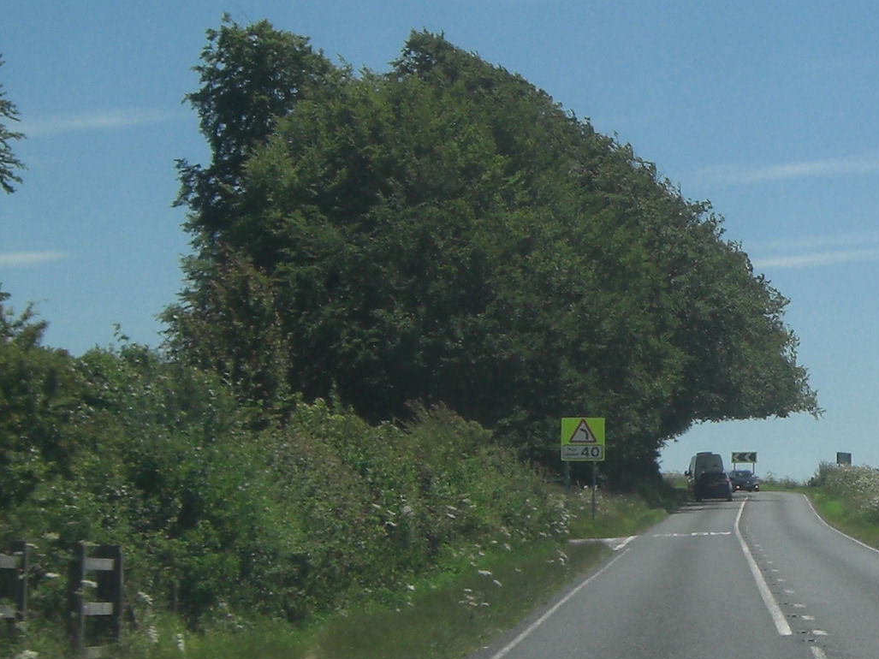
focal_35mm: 135
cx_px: 930
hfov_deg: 14.3
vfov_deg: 11.0
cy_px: 273
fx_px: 3428
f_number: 8
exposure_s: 1/200
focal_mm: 7.9
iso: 80
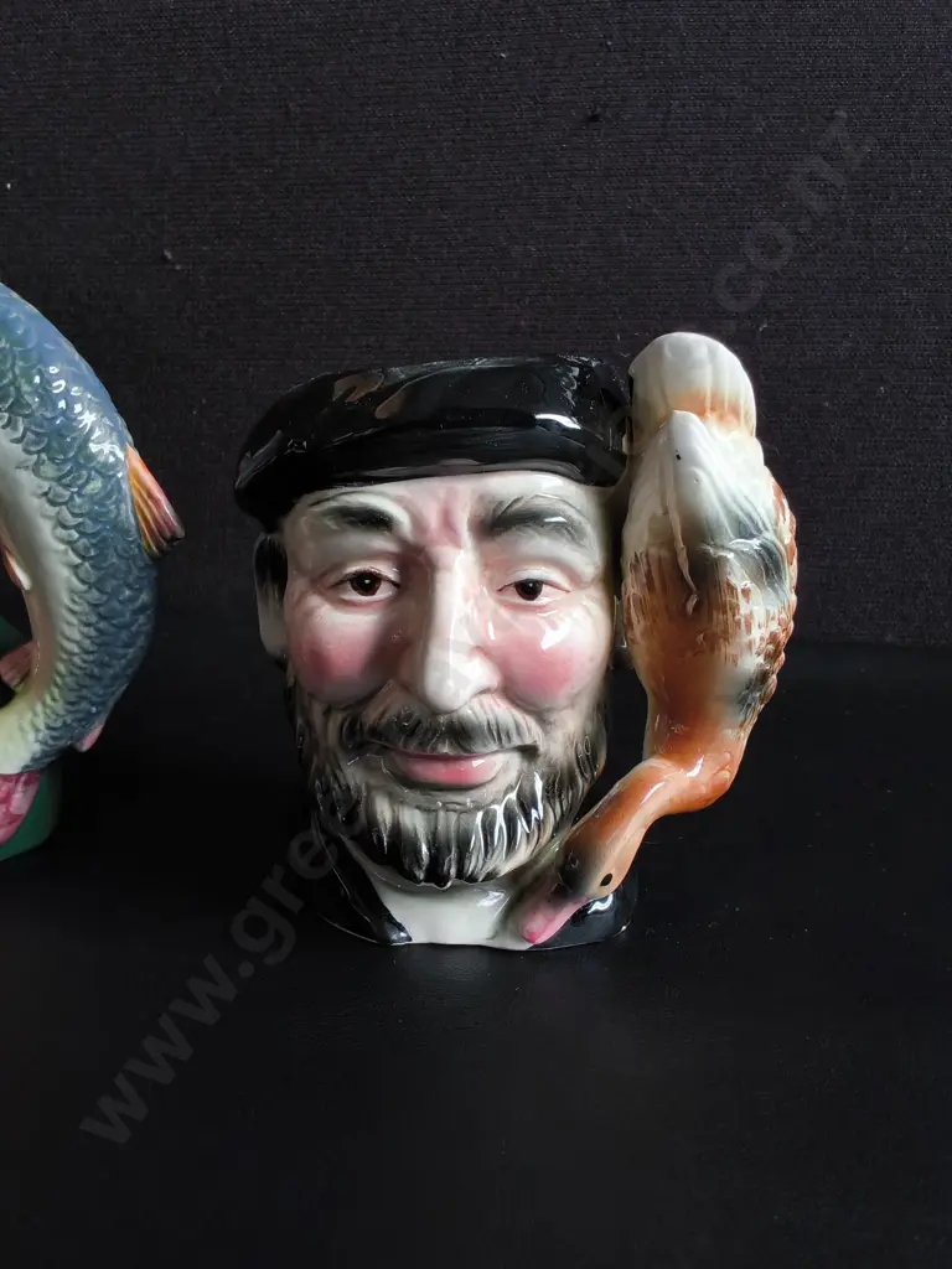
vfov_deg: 65.3
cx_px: 476
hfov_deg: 51.4
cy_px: 634
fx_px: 990
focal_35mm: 27
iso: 80
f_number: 2
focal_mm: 2.87
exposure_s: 1/120
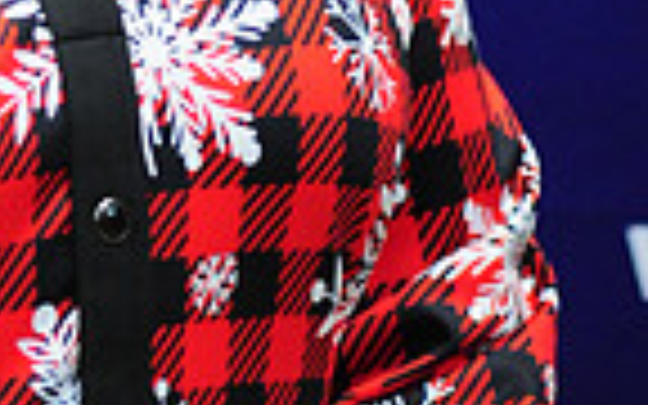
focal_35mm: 429
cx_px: -178
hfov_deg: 4.9
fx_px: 7576
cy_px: -846
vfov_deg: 3.0
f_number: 4
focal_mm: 70
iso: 1250
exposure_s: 1/125
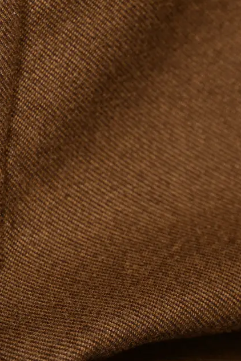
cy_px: -64
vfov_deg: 7.5
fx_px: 2751
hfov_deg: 5.0
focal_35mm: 274
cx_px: -102
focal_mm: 68
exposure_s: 1/160
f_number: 2.8
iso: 100
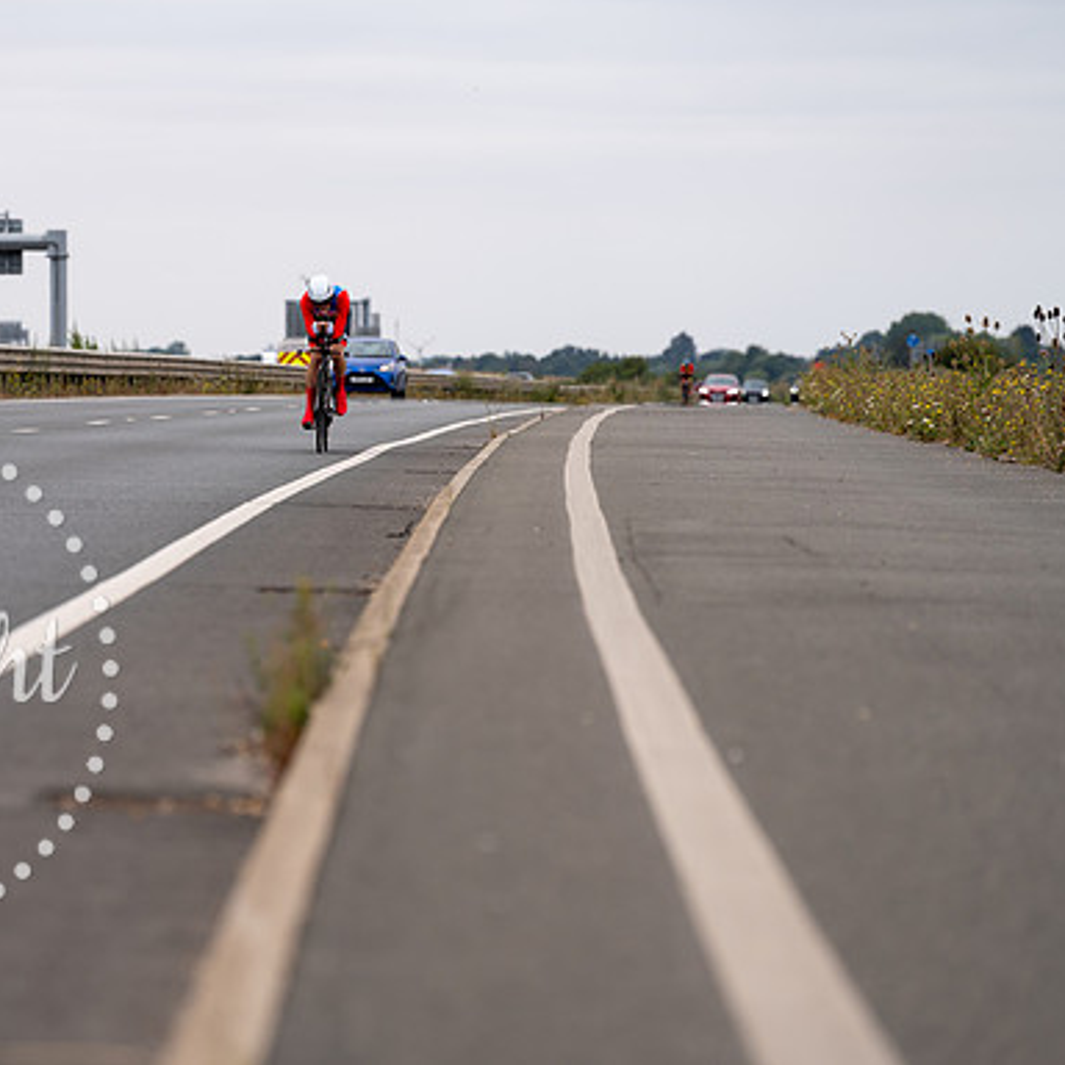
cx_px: 288
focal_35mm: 199
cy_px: 531
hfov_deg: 8.8
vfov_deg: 8.8
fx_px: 6927
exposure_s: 1/800
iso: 100
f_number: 3.5
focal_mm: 155
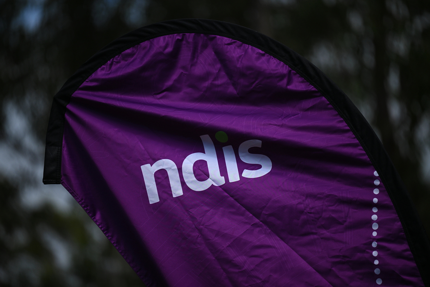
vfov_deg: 7.4
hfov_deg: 11.1
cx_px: 215
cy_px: 144
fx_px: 2210
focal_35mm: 185
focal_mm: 185
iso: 320
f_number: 3.2
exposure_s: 1/13000
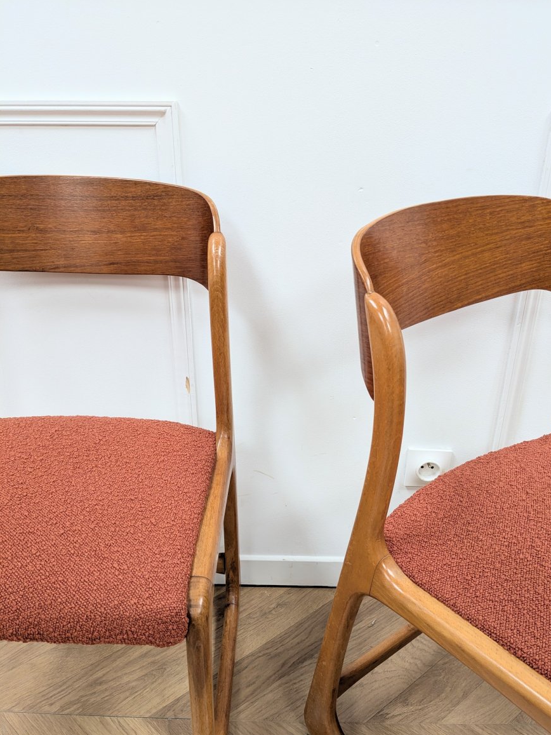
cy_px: 379
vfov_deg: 63.4
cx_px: 284
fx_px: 594
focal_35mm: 28
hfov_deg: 49.7
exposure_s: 1/99.9
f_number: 1.73
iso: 71
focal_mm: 4.38
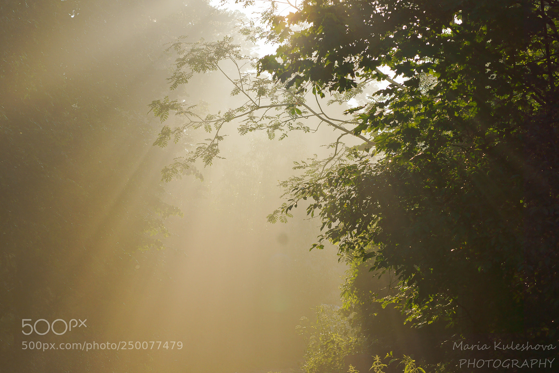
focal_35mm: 128
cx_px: 280
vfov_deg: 10.7
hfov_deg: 16.1
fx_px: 1979
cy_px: 186
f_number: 8
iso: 100
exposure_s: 1/500
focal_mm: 85
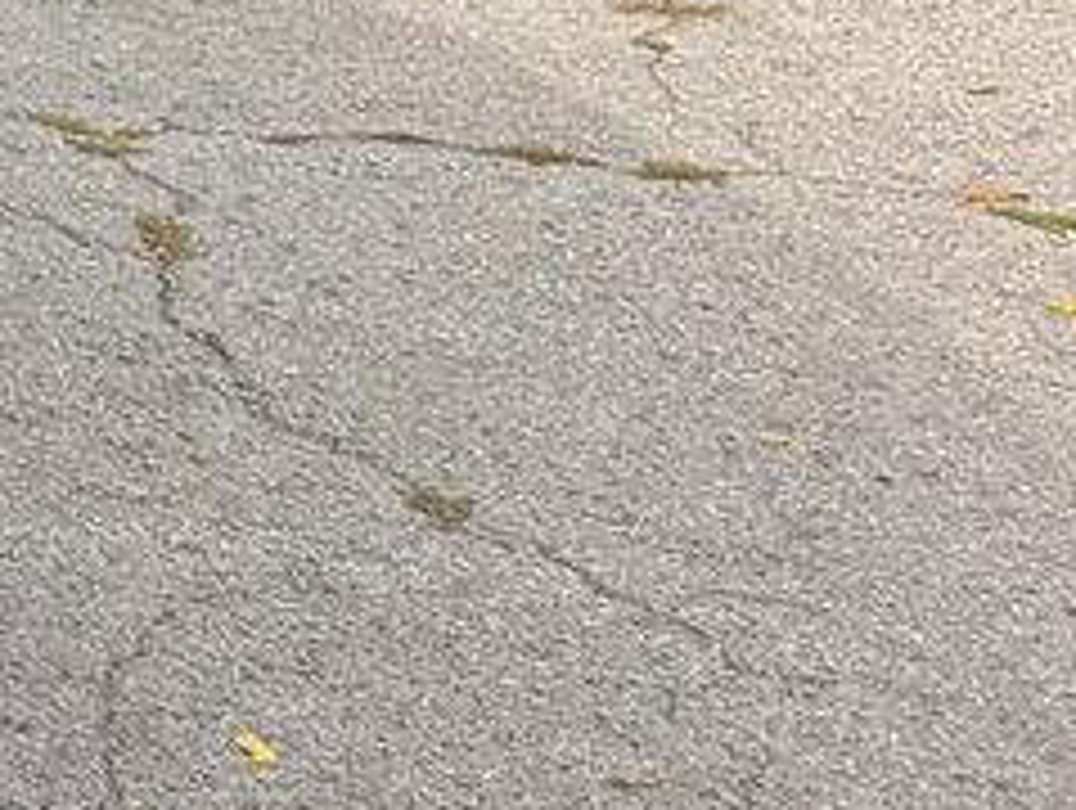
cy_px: -716
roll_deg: +1.1
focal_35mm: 139
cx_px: -1621
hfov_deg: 11.4
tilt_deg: -7.7
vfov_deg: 10.0
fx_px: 4327
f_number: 1.6
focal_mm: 5.96
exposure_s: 1/1364
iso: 50
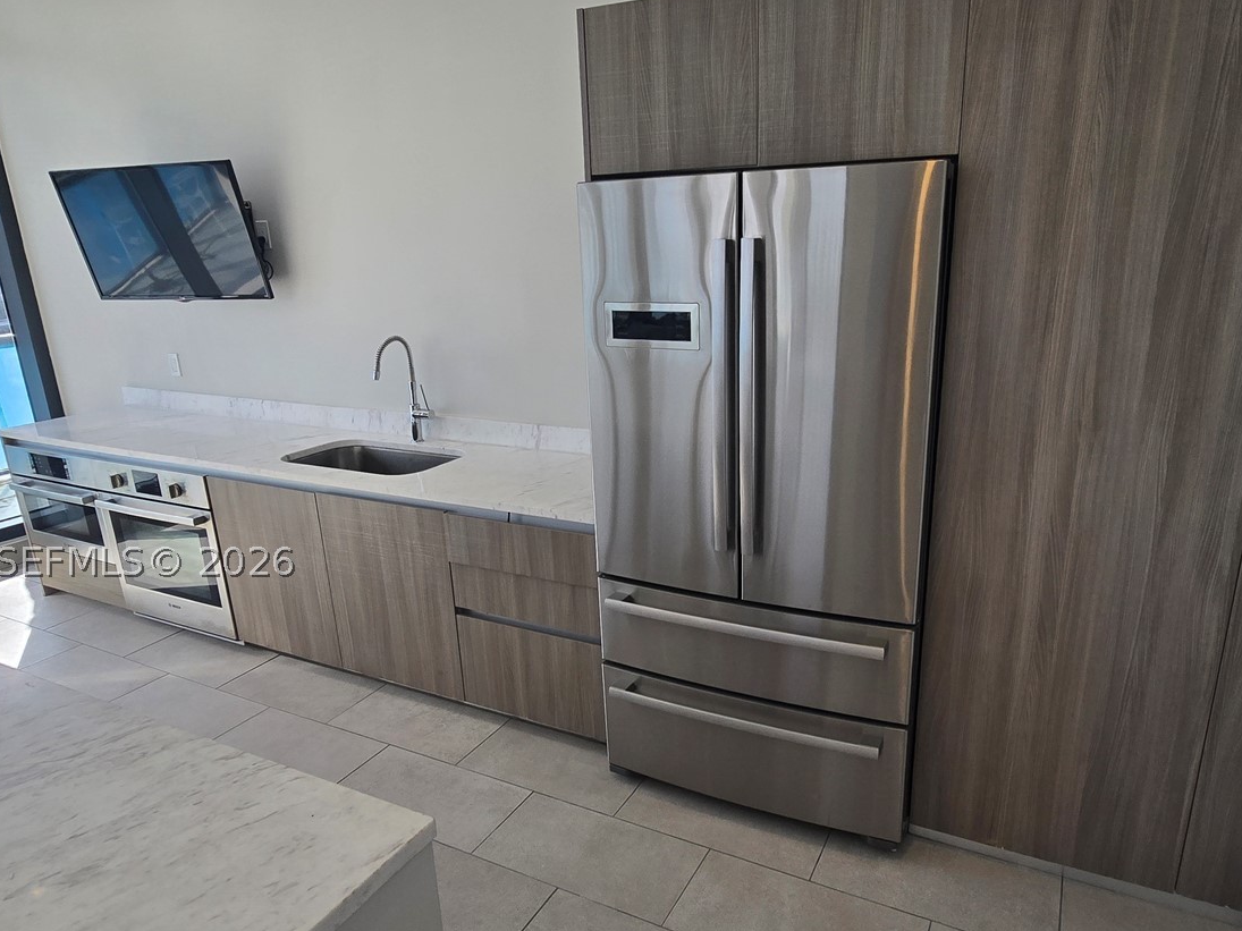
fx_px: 682
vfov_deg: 68.0
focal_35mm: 19
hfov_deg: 84.6
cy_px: 561
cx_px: 642
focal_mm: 2.2
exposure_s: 1/240
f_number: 2.2
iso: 50
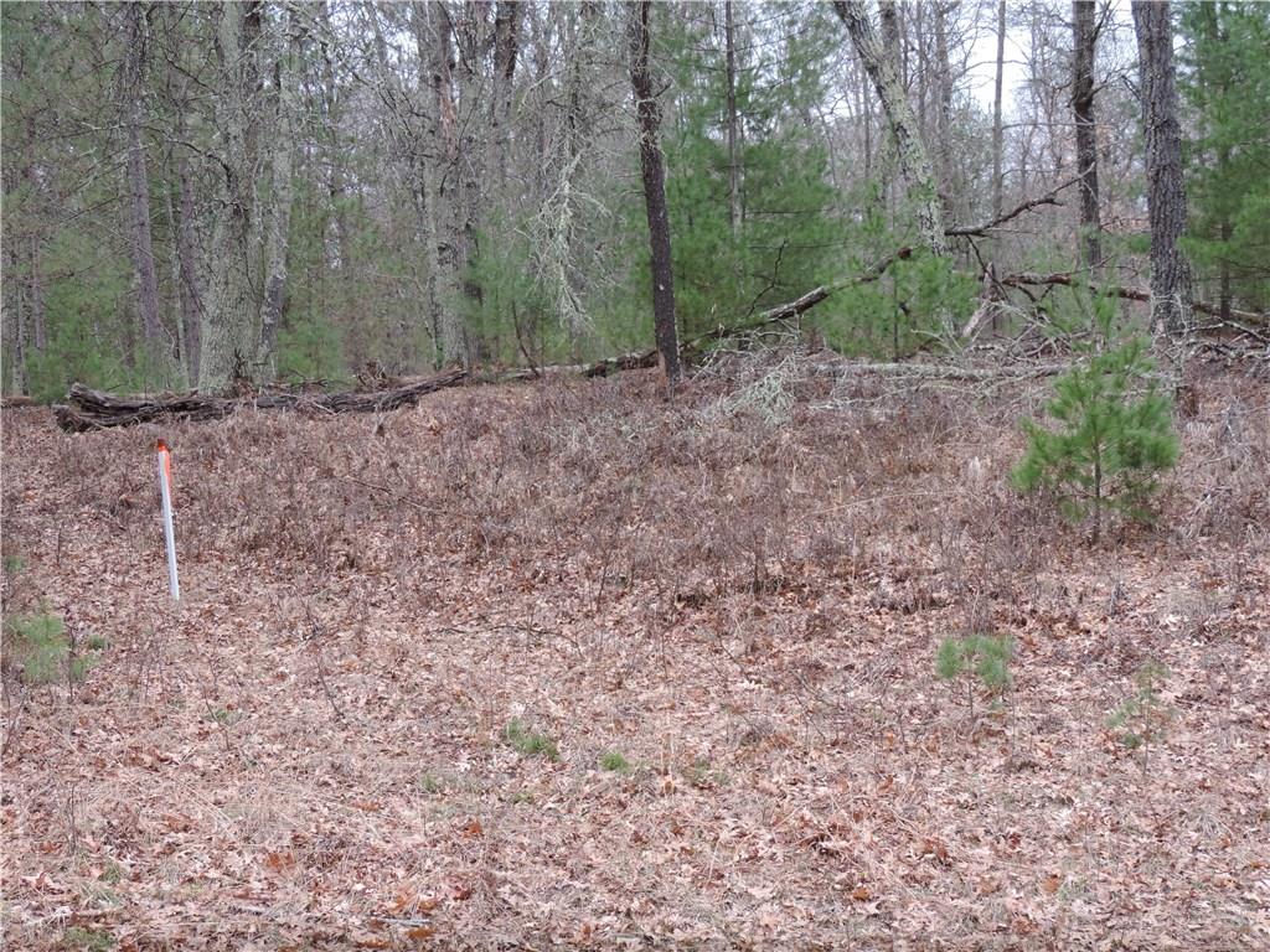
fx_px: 1834
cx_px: 635
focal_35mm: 50
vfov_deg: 29.1
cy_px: 476
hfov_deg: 38.2
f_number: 3.6
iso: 80
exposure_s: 1/60
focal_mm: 8.9
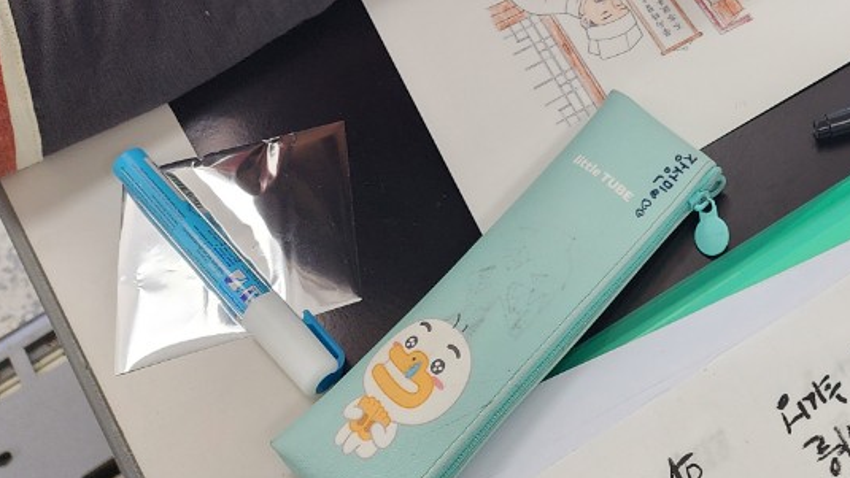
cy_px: -256
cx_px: 794
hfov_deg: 32.8
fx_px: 1352
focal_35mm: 60
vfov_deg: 17.8
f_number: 1.8
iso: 80
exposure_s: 1/120
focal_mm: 6.4
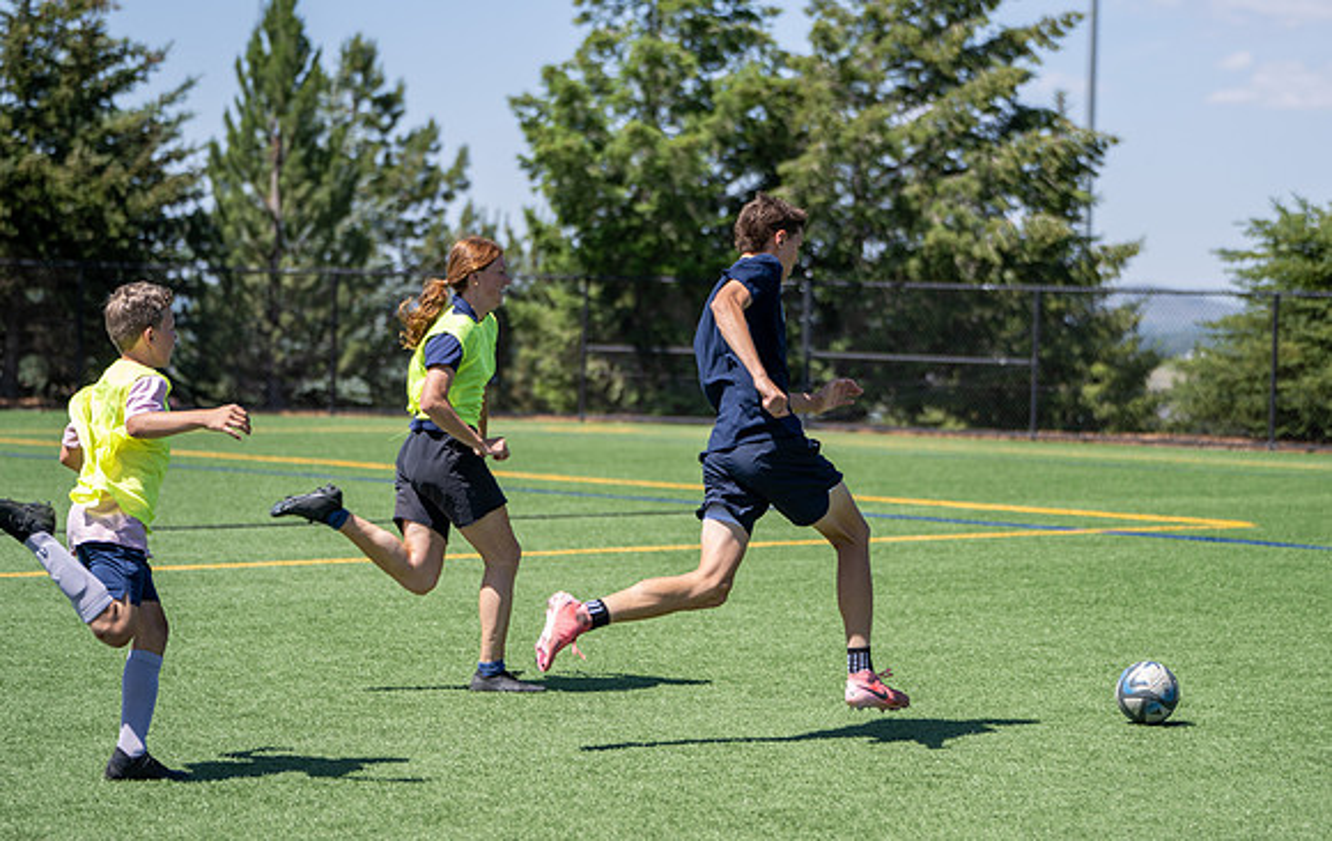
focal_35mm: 106
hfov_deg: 19.6
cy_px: 360
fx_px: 3846
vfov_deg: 12.5
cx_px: 721
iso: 50
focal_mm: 96
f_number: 2.8
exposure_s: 1/800
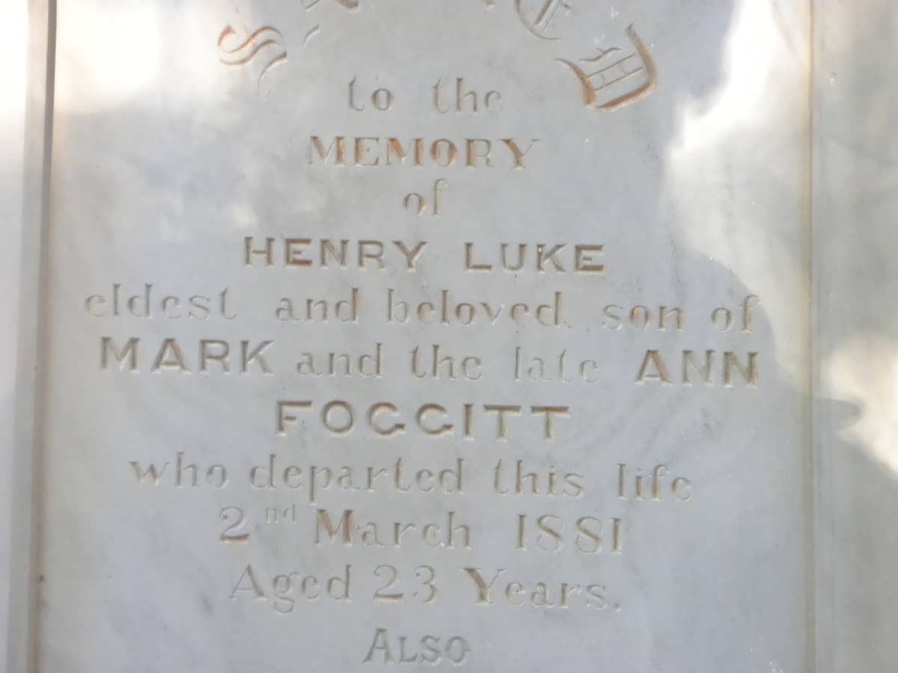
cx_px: 449
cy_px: 336
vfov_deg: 17.4
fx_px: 2205
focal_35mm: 85
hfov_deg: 23.0
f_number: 4
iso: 400
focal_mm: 15.1
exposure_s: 1/29.6
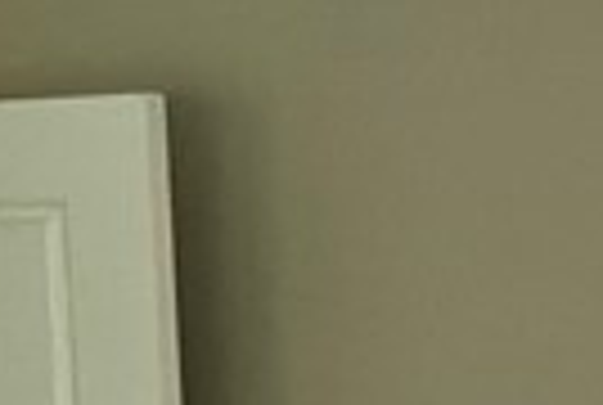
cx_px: 981
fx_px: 3727
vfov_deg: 5.9
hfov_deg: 9.0
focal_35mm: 222
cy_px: 1130
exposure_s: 1/108
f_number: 1.8
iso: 64
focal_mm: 3
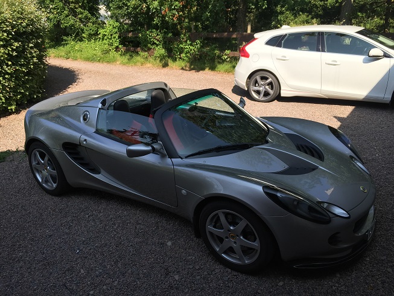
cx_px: 197
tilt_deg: -22.0
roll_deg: +0.8
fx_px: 330
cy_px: 148
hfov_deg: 61.7
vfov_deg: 48.2
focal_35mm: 29
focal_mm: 4.15
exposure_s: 1/898
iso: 32
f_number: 2.2
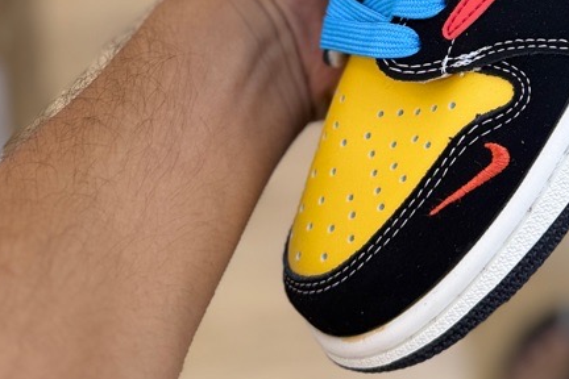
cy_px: -149
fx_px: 1170
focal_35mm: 74
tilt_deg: -74.7
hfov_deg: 26.1
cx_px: 553
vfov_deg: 17.1
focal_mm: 6.76
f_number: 1.78
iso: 64
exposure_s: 1/100
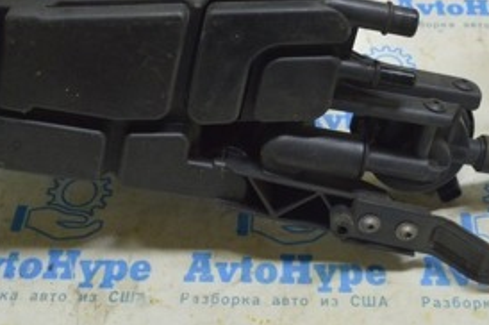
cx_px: 293
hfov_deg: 31.8
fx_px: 855
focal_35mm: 63
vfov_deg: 20.3
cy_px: -51
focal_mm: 18
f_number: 5.6
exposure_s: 1/20
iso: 400
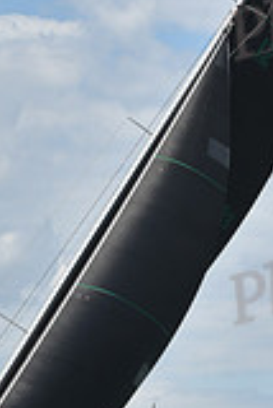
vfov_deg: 7.6
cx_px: 98
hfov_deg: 5.1
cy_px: 163
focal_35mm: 272
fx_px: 3087
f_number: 8
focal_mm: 75
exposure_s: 1/1250
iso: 250
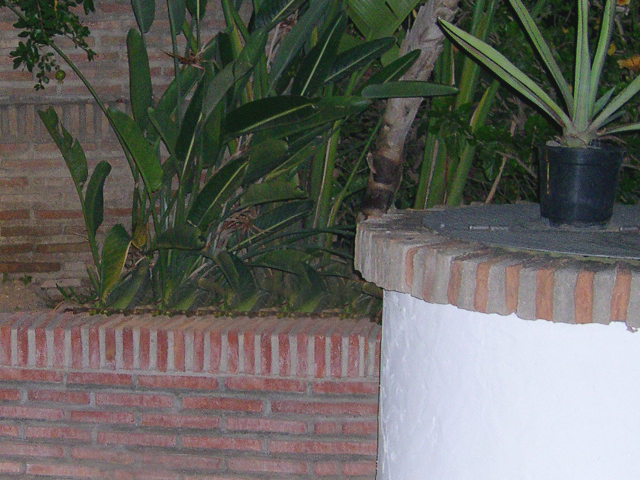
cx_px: 71
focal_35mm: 78
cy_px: 256
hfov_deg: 24.4
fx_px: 1442
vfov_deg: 18.9
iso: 288
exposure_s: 1/60
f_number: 2.8
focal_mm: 8
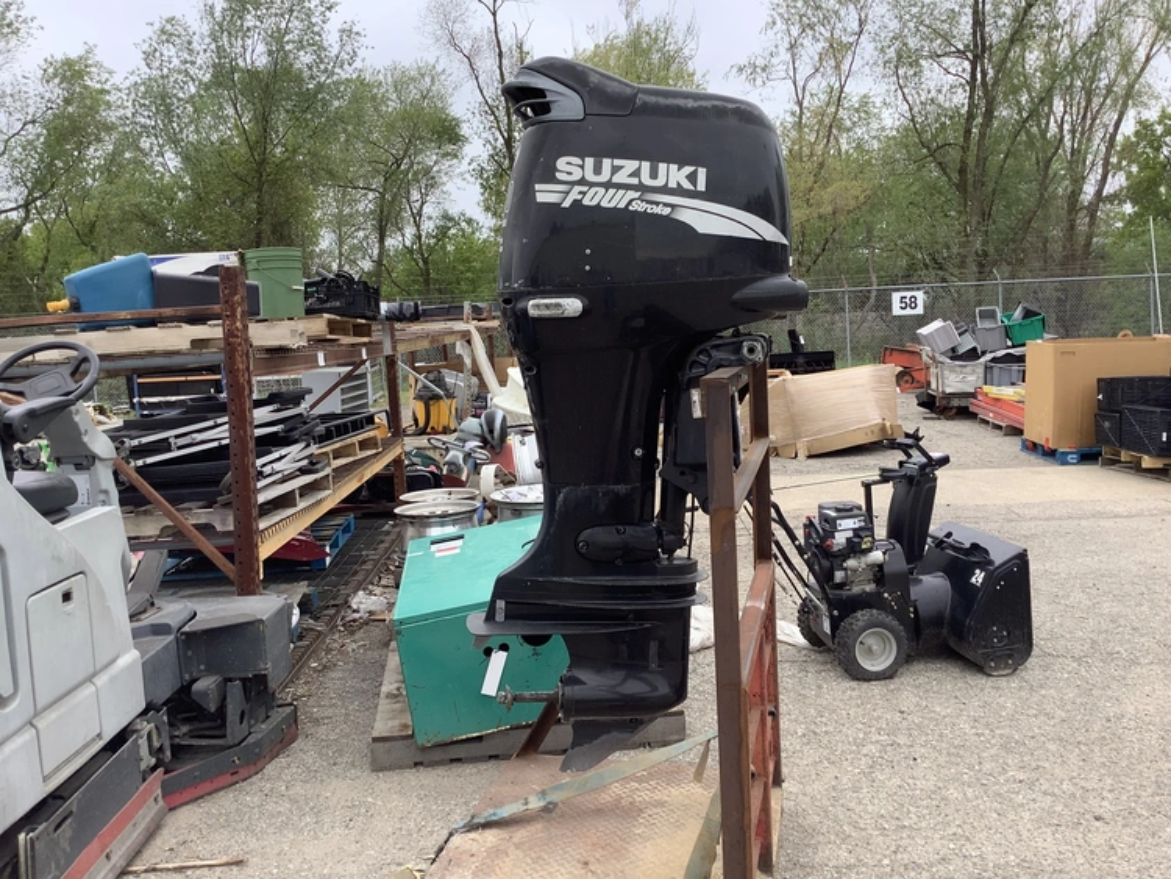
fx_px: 1049
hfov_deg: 58.3
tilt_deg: -6.1
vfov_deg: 45.5
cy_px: 440
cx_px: 586
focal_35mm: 31
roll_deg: +2.4
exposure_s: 1/120
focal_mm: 3.3
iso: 64
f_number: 2.4
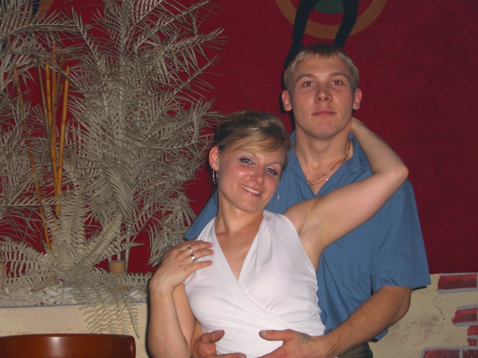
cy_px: 179
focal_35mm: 68
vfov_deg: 21.6
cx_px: 239
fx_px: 939
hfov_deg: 28.6
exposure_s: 1/60
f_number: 4
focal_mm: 14.2
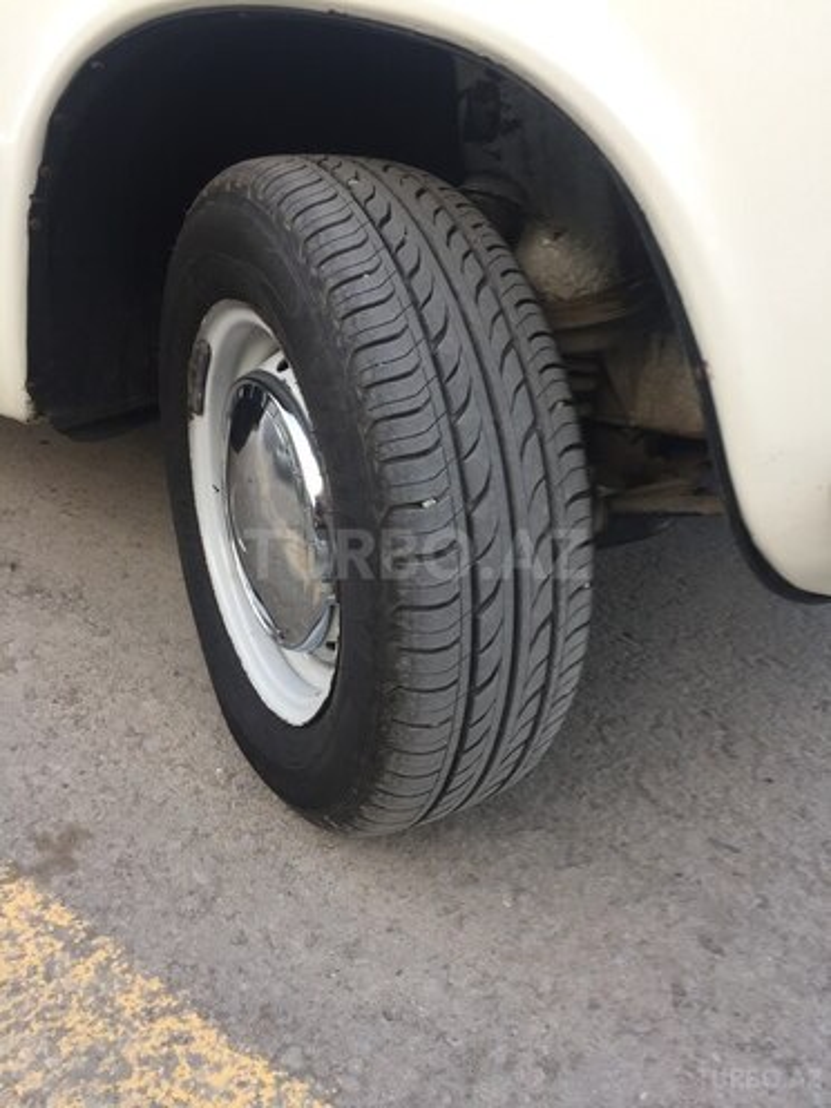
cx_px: 416
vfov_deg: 61.7
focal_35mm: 29
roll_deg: -6.3
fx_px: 928
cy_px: 554
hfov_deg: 48.2
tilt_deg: -24.5
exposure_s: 1/120
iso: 32
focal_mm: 4.15
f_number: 2.2
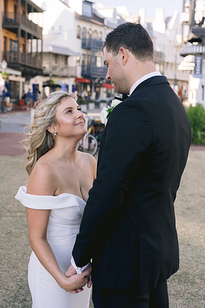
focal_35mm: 50
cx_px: 102
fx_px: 427
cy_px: 154
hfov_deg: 27.0
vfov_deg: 39.6
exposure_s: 1/640
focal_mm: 50
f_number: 4
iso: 200
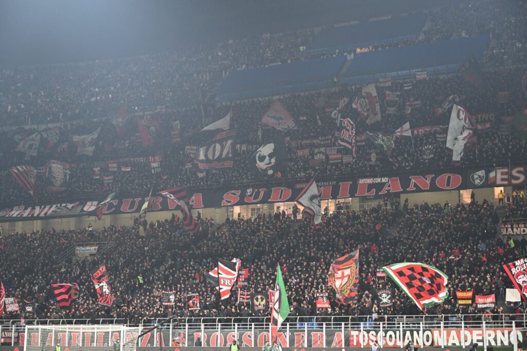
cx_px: 264
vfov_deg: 23.8
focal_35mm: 57
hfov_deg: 35.0
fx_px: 834
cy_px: 176
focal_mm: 57
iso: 2500
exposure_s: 1/400
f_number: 3.5
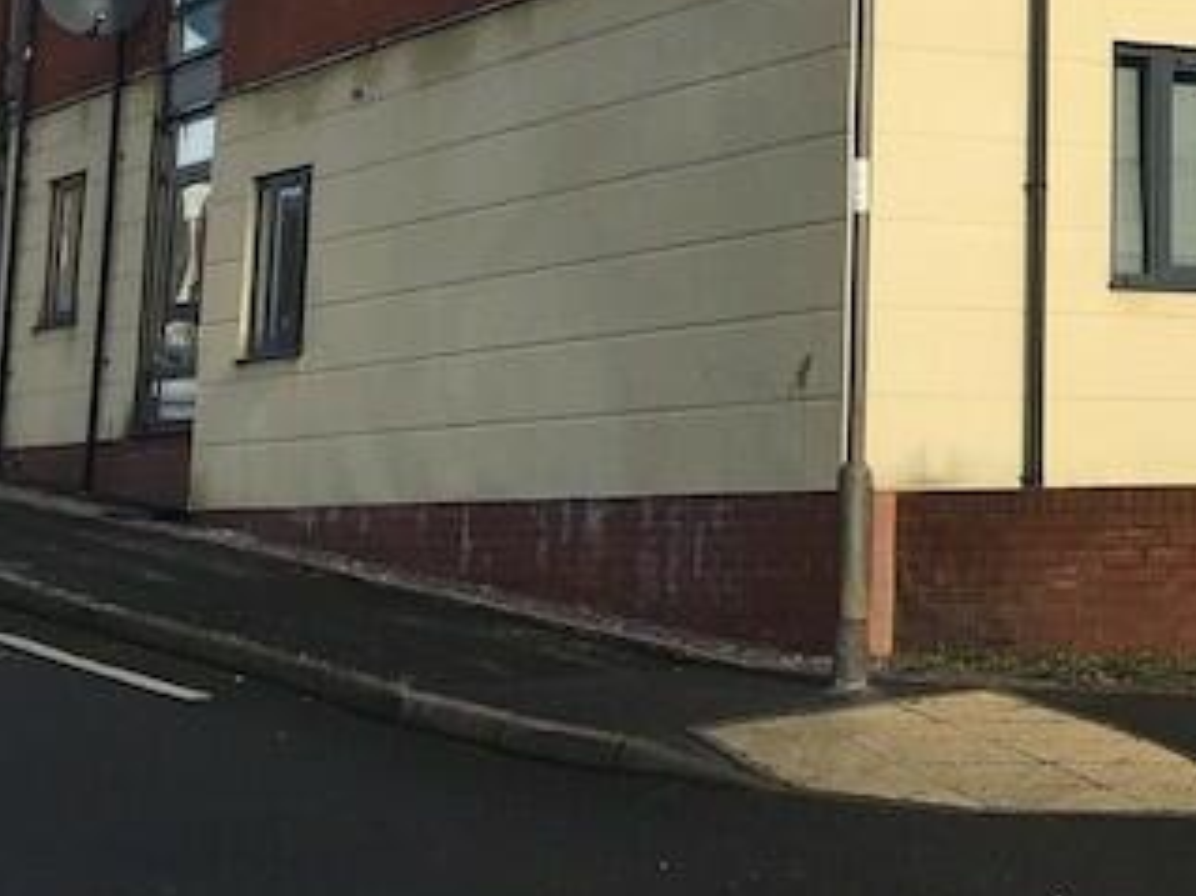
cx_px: 1376
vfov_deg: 15.4
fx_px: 3212
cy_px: -139
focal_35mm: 93
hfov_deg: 20.0
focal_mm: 4.15
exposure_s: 1/1221
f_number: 2.2
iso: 25
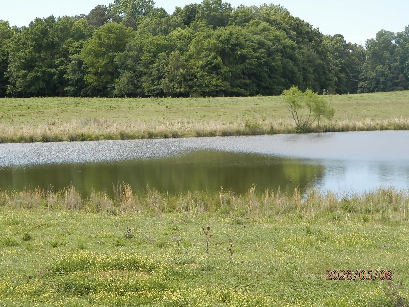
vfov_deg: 17.2
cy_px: 148
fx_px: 1016
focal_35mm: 86
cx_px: 203
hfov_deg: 22.8
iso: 80
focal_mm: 14.6
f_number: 4.2
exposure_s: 1/320
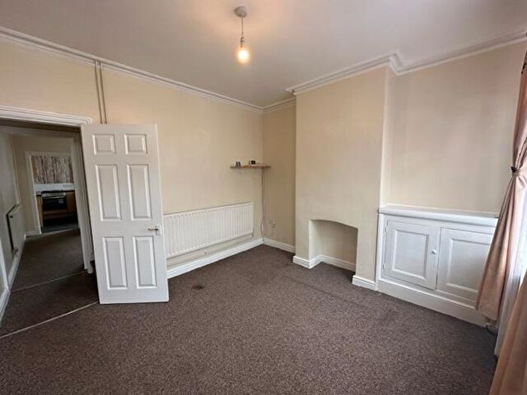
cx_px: 264
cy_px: 198
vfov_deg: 85.7
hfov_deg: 102.1
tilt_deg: -6.2
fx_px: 213
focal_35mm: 14
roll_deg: +0.8
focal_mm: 2.22
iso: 100
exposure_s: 1/99
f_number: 2.2
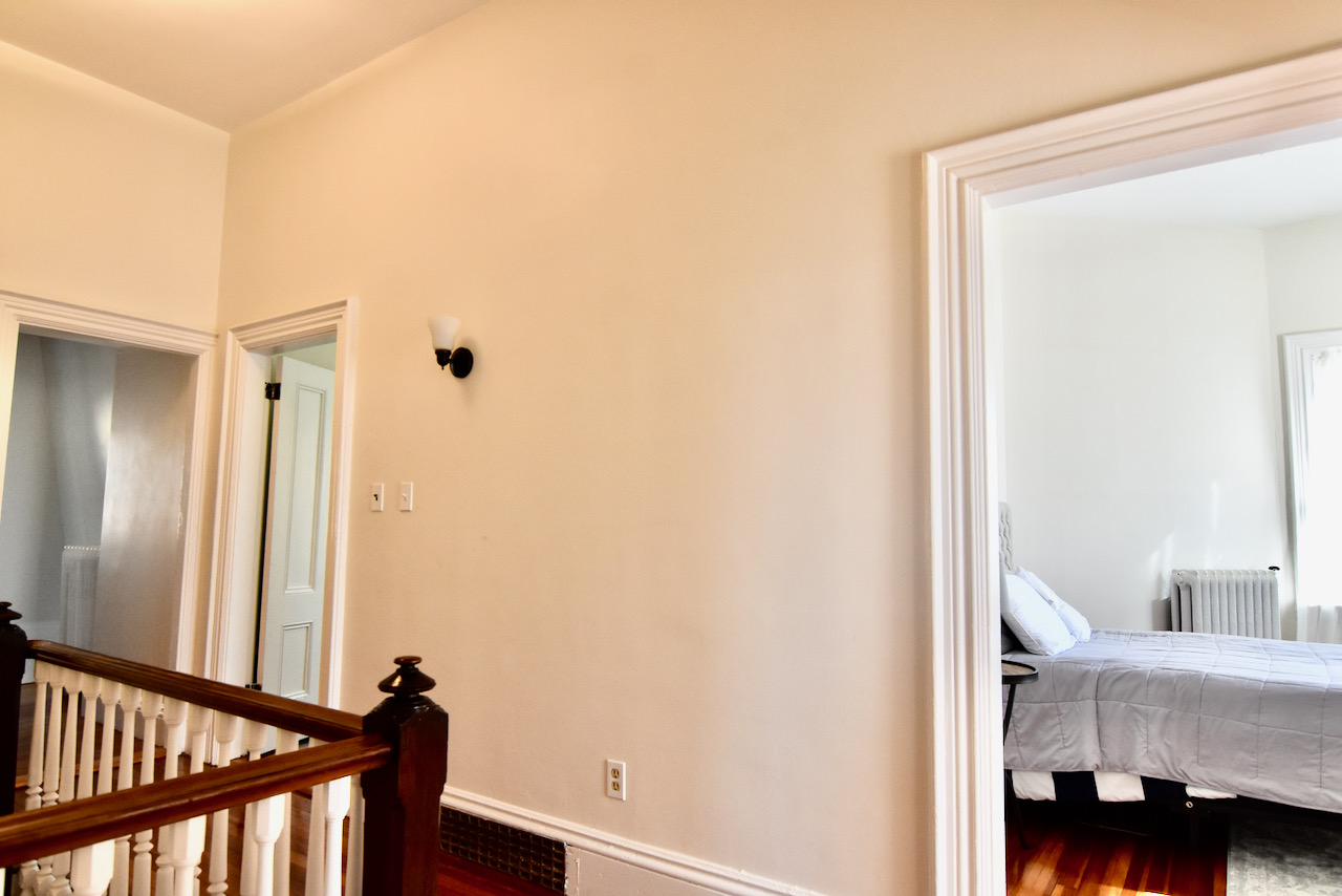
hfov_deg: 81.2
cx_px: 671
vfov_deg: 59.5
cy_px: 448
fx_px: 783
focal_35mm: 21
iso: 800
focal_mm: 14
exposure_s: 1/100
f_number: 5
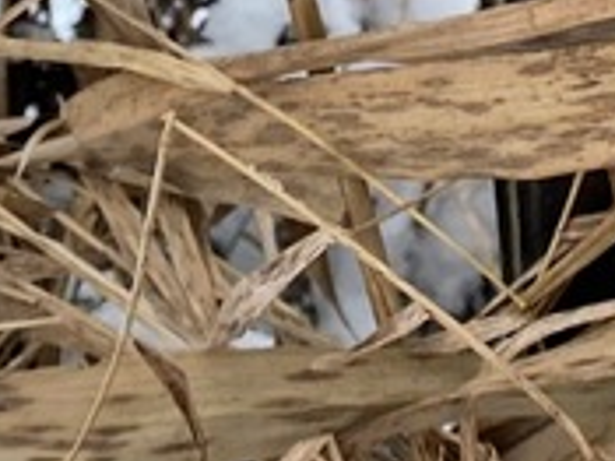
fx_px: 2113
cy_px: -584
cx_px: 608
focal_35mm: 119
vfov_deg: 10.9
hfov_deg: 16.2
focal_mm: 4.25
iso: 32
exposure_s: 1/192
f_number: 1.8
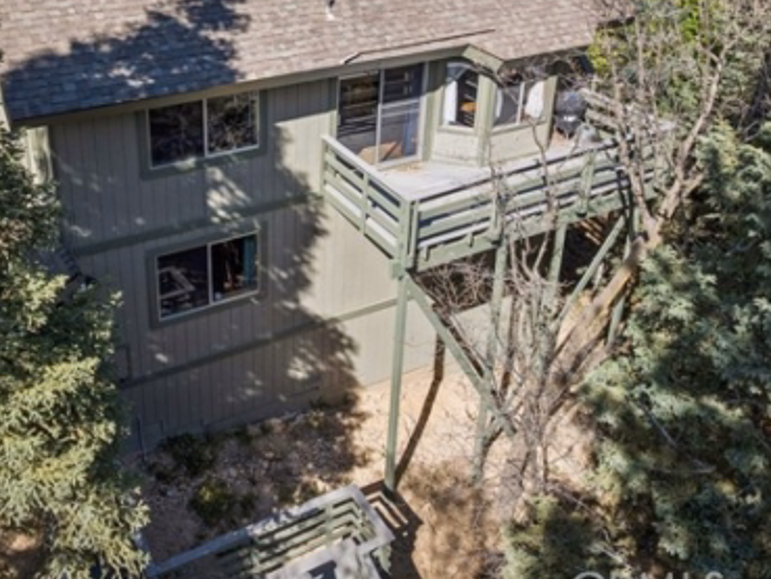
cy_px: 159
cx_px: 263
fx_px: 847
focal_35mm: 38
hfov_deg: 48.2
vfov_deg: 37.0
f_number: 2.8
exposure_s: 1/40
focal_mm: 12.3
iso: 100
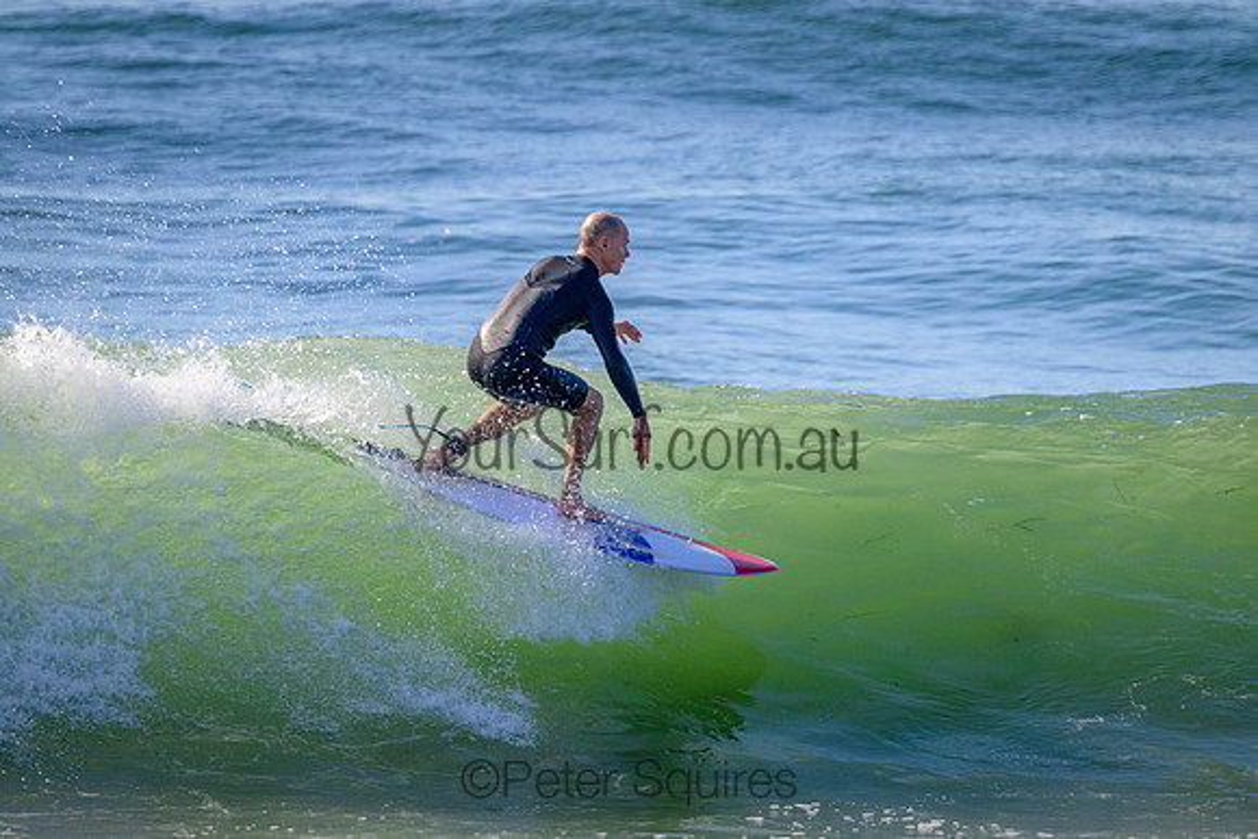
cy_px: 420
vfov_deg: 1.7
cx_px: 629
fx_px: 27961
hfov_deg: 2.6
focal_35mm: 800
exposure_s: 1/2000
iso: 1400
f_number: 11
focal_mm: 800
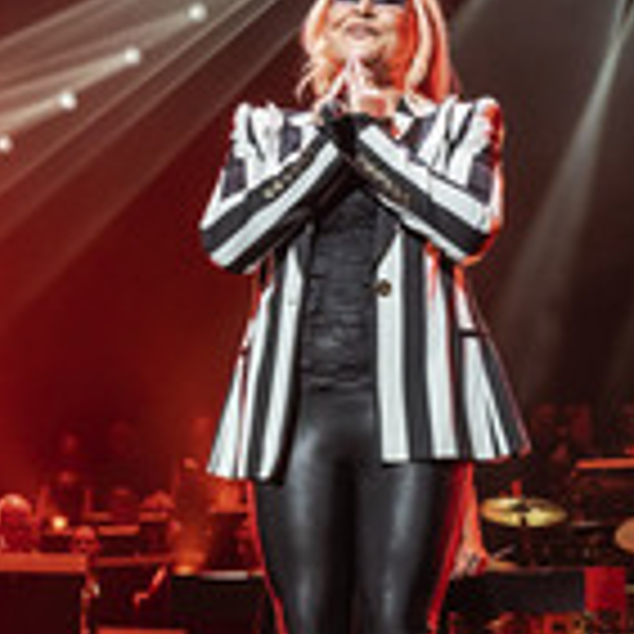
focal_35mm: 111
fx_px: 2300
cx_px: 434
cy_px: 409
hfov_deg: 15.7
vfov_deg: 15.7
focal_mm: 41
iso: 2500
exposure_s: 1/250
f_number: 5
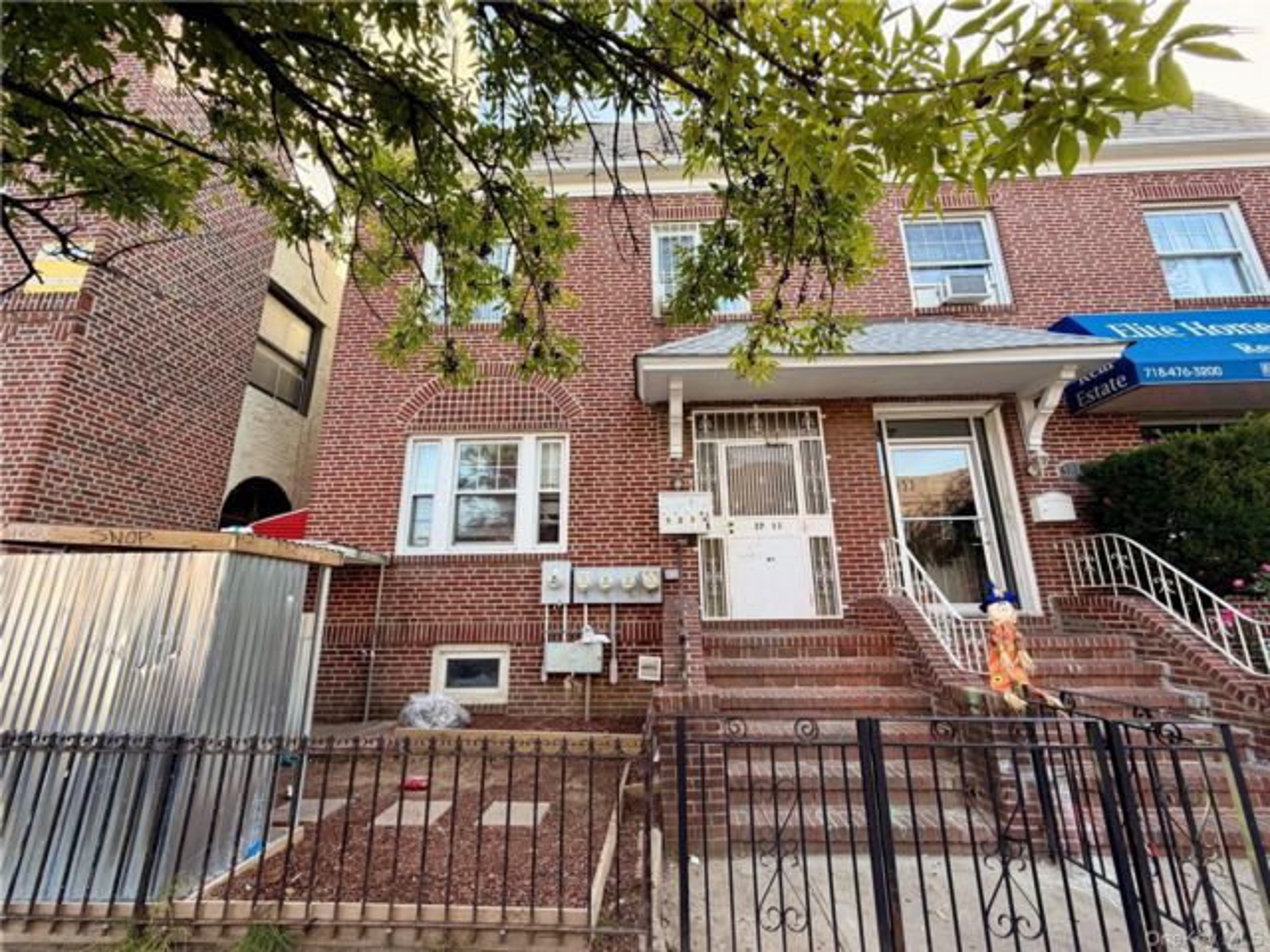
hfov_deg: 102.1
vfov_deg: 85.7
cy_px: 476
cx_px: 635
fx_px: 514
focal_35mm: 14
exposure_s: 1/135
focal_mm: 2.22
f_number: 2.2
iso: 40
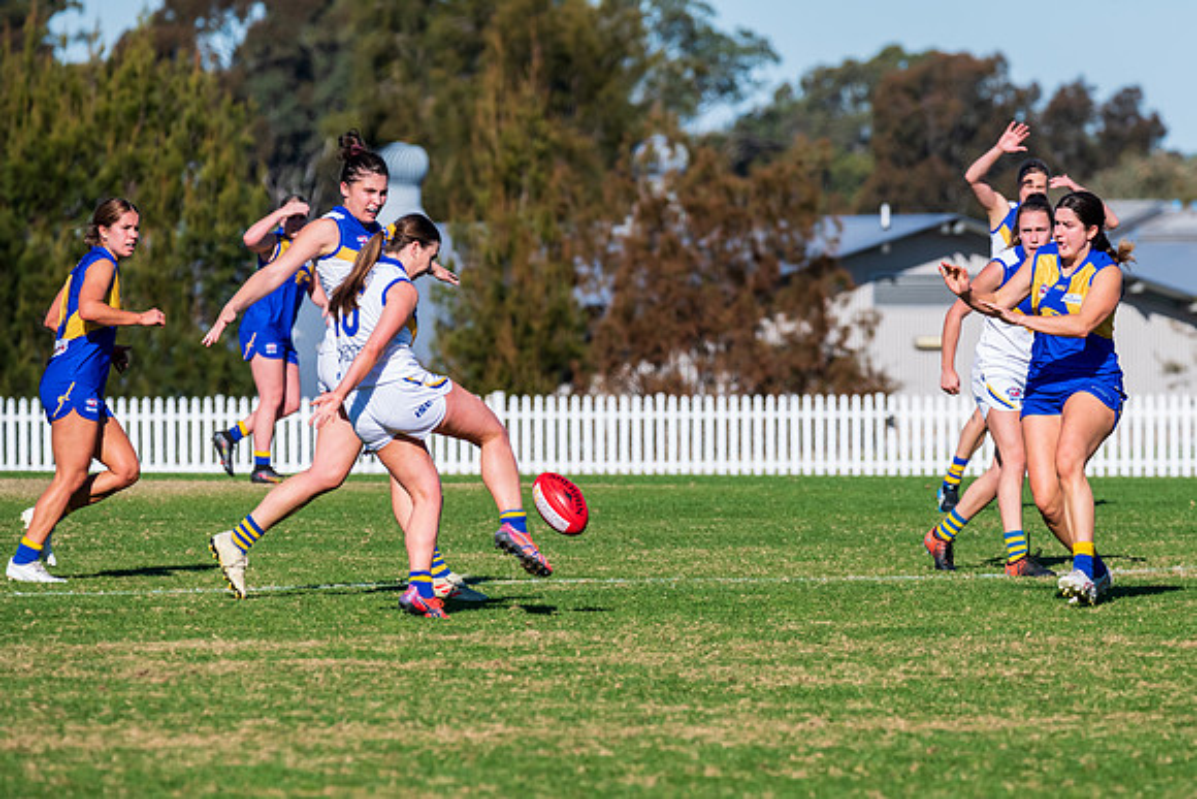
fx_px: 13771
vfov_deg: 3.3
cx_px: 649
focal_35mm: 414
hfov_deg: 5.0
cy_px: 430
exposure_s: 1/2000
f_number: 11
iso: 800
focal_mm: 380
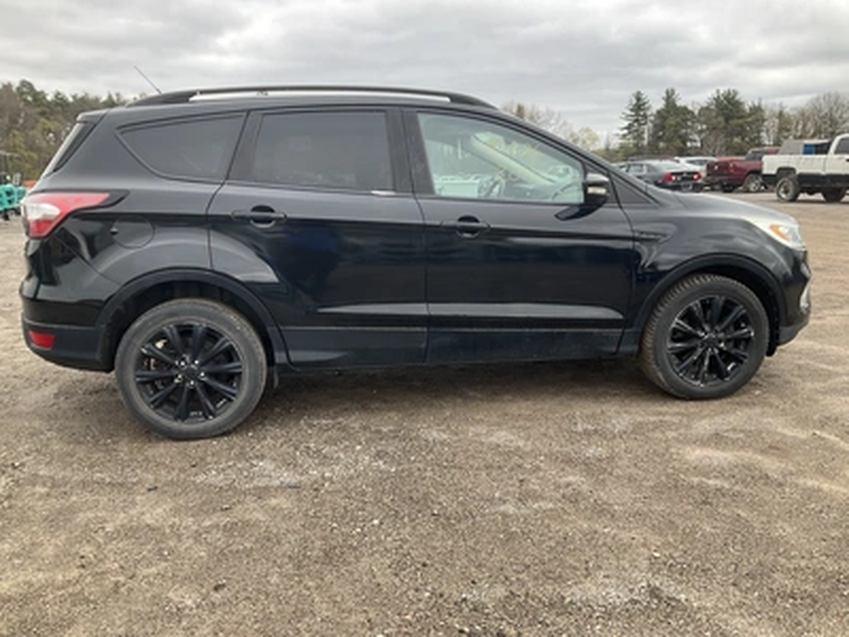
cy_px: 318
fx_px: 711
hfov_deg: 61.7
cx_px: 424
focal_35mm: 29
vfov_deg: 48.2
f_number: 1.8
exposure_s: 1/246
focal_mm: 3
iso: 25
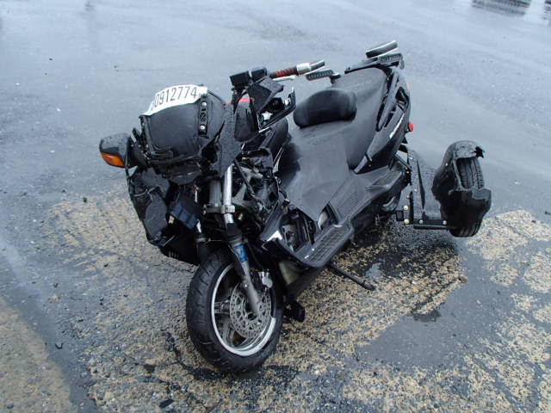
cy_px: 206
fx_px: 446
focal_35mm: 28
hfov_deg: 63.4
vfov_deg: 49.7
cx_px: 276
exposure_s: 1/60
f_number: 3.9
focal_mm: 5
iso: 125
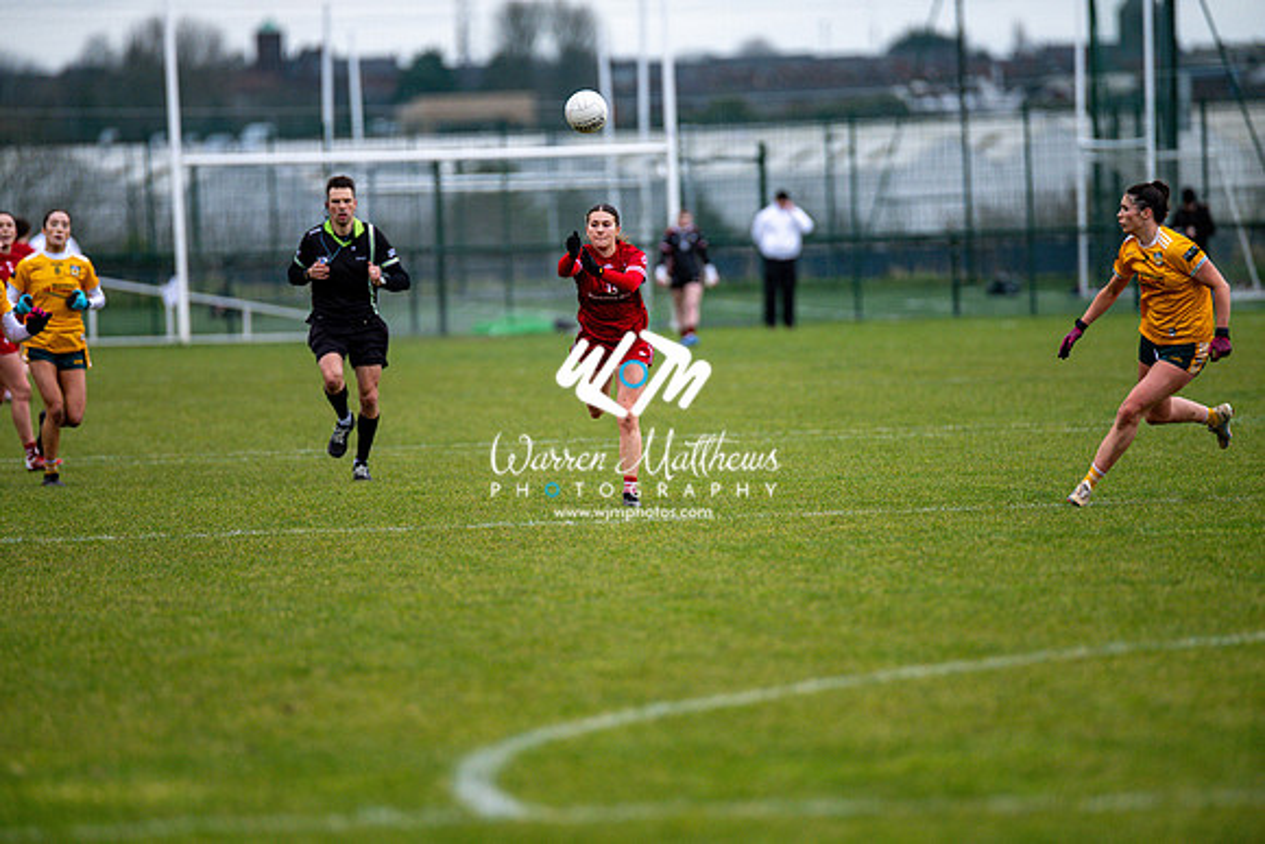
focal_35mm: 300
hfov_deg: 6.9
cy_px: 422
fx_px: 10544
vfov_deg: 4.6
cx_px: 632
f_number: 2.8
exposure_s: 1/640
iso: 1600
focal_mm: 300
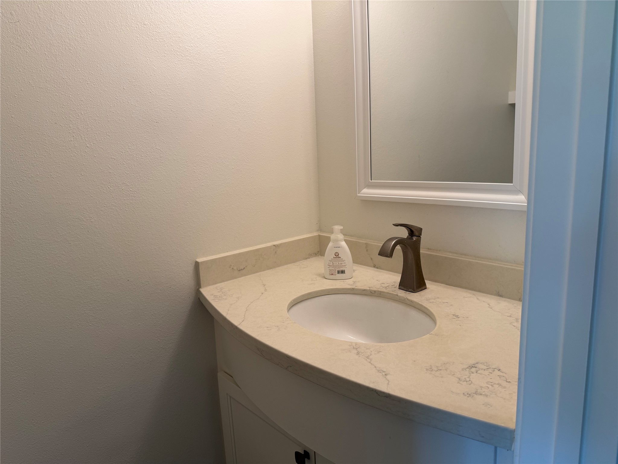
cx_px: 309
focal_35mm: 24
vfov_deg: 56.8
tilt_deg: -9.9
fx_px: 428
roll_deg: +2.4
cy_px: 232
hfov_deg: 71.6
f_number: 1.78
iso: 80
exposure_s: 1/120
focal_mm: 6.76
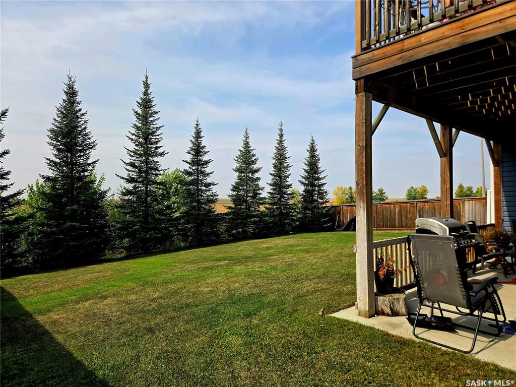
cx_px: 258
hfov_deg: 73.9
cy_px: 194
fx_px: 343
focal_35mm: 23
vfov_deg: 58.9
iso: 25
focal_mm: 5.4
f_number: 1.8
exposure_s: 1/2000
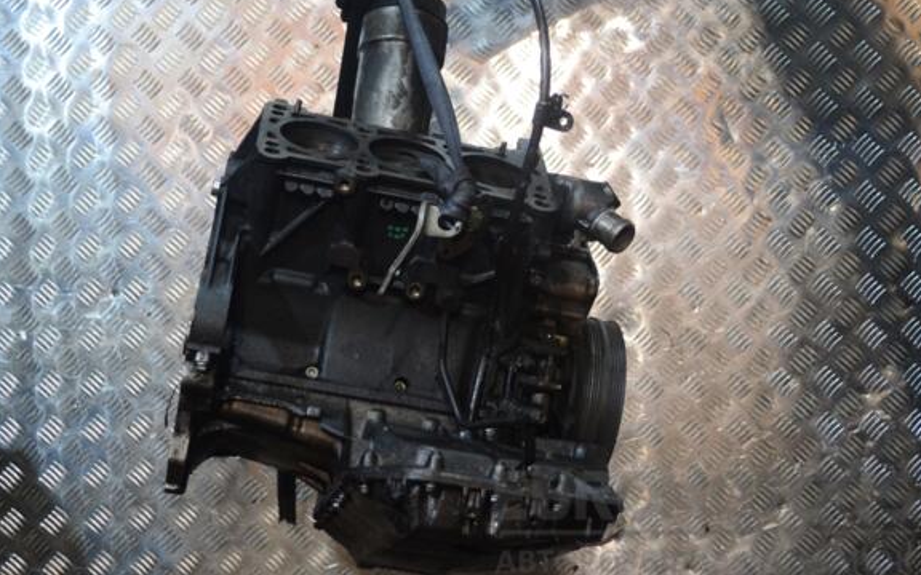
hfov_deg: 39.6
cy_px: 283
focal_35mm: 51
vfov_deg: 25.3
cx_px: 465
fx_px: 1280
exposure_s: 1/30
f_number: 4.8
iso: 900
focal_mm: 32
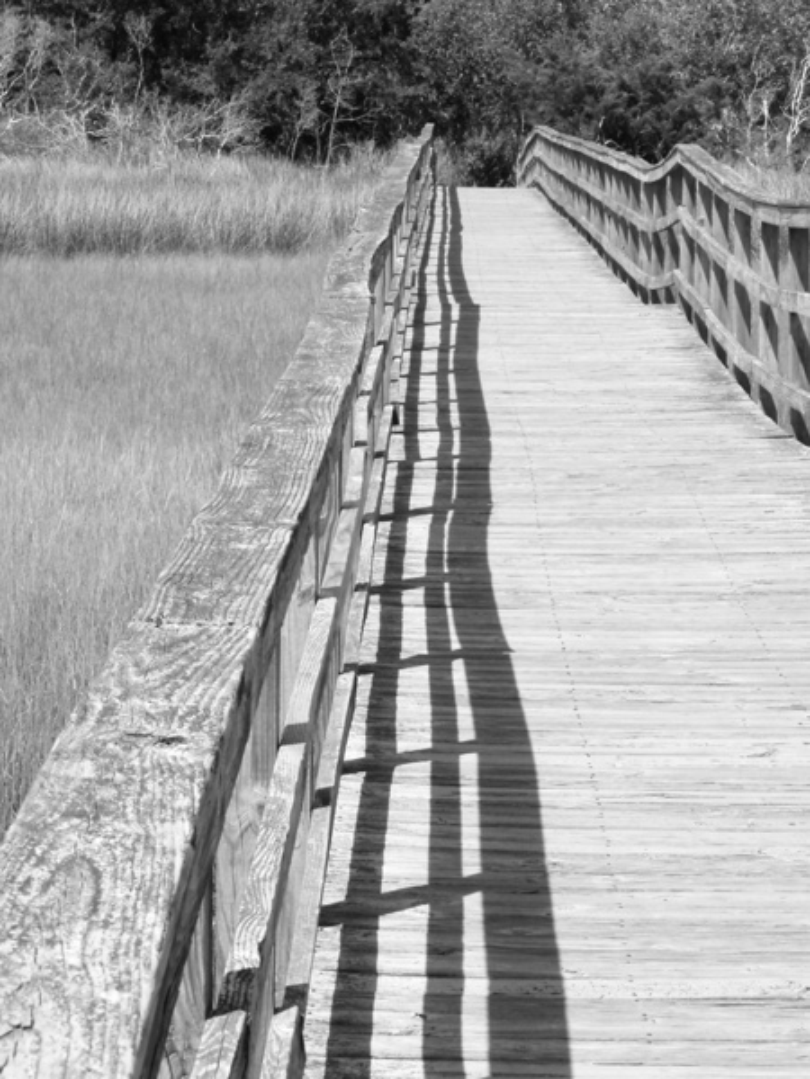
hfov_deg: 14.9
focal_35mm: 99
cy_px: 540
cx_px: 405
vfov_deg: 19.8
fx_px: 3089
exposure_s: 1/500
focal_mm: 17.7
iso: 350
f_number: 8.2
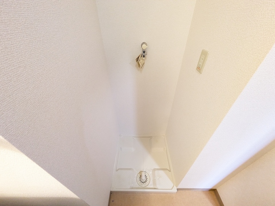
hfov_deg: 102.1
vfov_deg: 85.7
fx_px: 111
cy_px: 103
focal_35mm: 14
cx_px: 138
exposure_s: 1/60
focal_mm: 1.83
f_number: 2.2
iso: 604
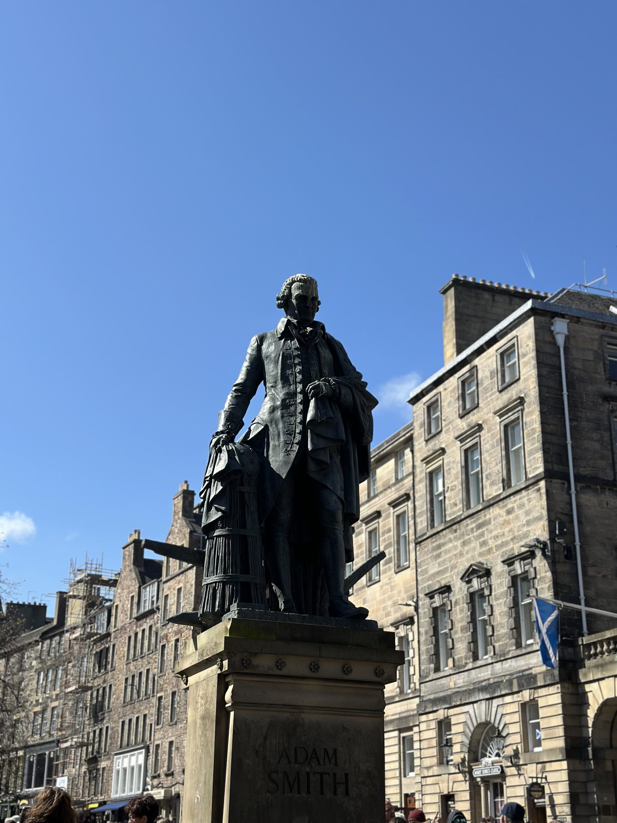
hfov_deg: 30.3
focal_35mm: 48
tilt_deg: +21.1
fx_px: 1141
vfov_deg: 39.7
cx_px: 308
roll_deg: -1.3
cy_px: 412
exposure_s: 1/5556
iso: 80
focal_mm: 6.86
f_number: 1.78
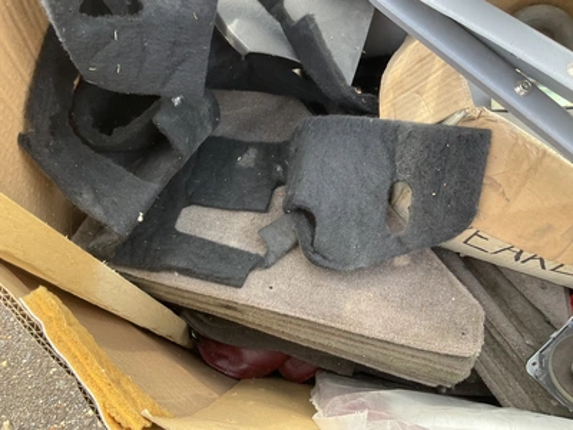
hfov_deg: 61.7
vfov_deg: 48.2
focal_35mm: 29
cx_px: 286
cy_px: 215
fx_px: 480
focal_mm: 3
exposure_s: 1/139
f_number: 1.8
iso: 25
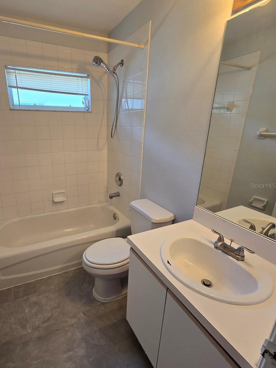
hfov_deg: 77.0
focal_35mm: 16
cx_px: 107
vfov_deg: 94.5
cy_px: 185
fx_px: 170
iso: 80
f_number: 2.2
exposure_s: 1/60
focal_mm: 2.2
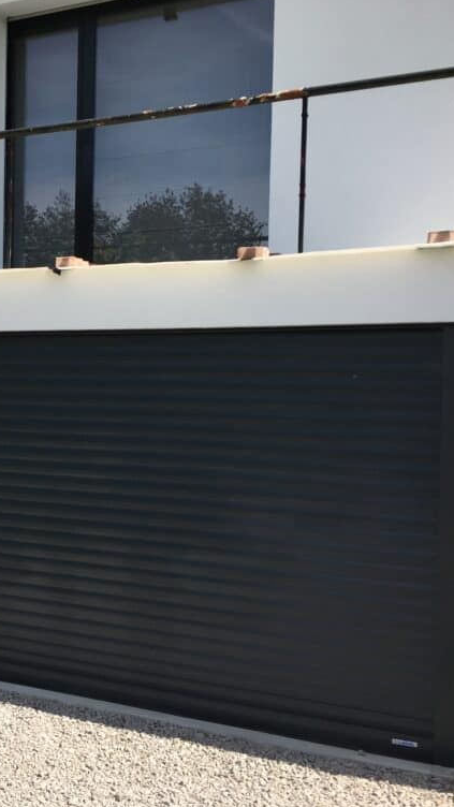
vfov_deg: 47.4
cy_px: 407
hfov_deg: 26.3
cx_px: 2
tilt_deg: -1.2
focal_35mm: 43
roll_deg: -1.2
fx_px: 920
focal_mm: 4.15
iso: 25
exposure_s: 1/1012
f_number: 2.2
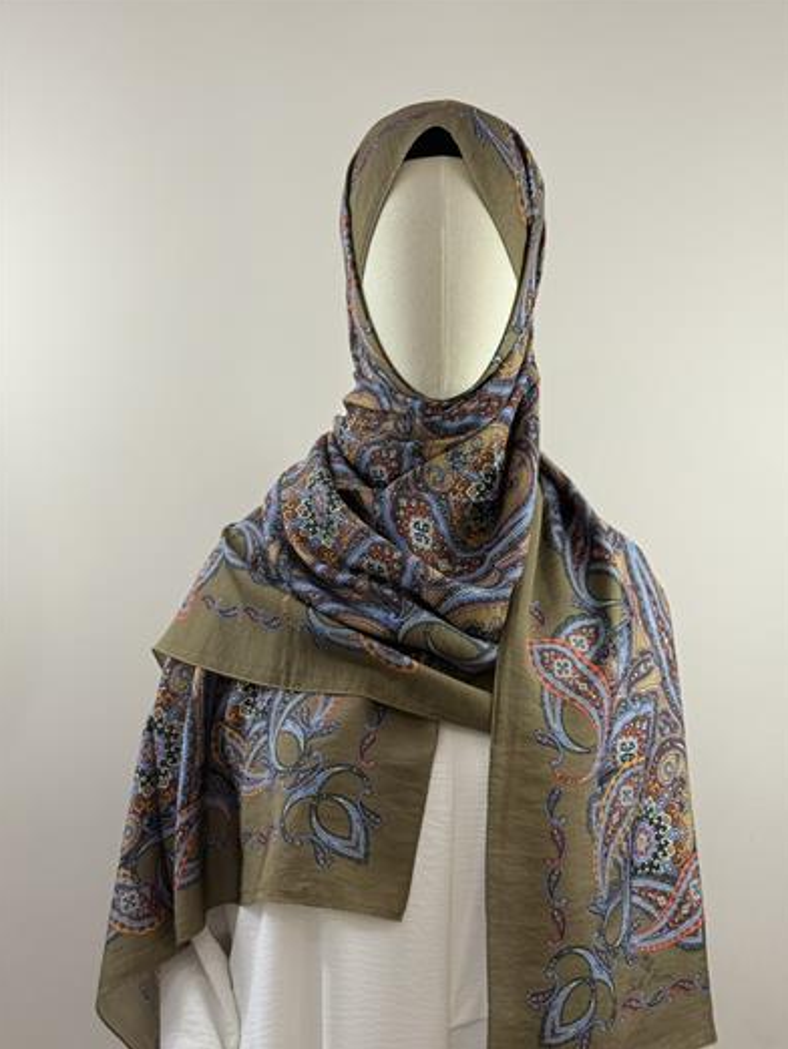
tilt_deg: -2.2
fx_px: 1486
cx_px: 396
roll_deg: +0.0
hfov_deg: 29.7
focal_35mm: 49
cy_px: 526
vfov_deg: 38.9
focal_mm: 6.76
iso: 100
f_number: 1.78
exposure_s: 1/50
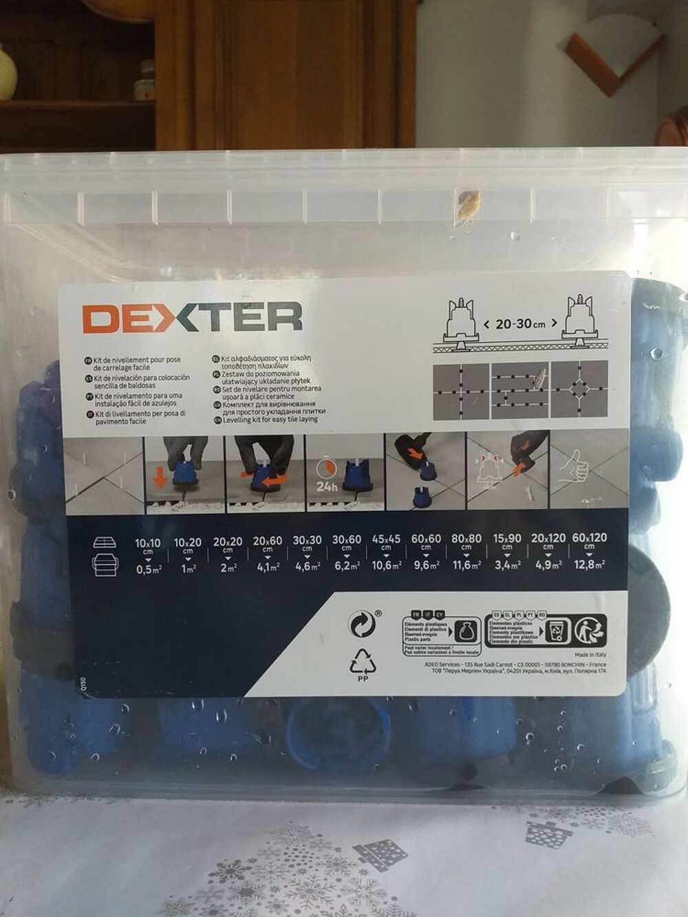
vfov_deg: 67.3
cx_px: 344
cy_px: 458
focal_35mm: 26
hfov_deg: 53.1
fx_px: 689
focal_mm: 3.6
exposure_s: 1/50
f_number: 1.9
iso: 160
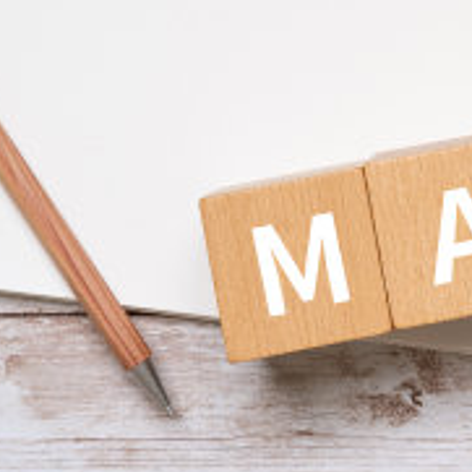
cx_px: 548
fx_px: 2221
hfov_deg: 11.9
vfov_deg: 11.9
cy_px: -42
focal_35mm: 144
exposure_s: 1/3
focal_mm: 50
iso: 100
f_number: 8
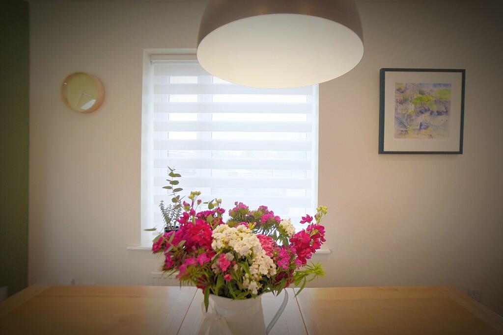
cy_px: 168
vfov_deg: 77.3
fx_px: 210
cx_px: 252
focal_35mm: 15
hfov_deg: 100.4
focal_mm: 10
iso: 160
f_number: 4
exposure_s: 1/160
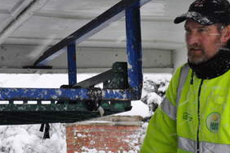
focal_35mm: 101
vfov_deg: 13.5
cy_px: 104
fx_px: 644
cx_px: 144
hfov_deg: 20.2
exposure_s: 1/125
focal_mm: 30
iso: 640
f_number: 5.6
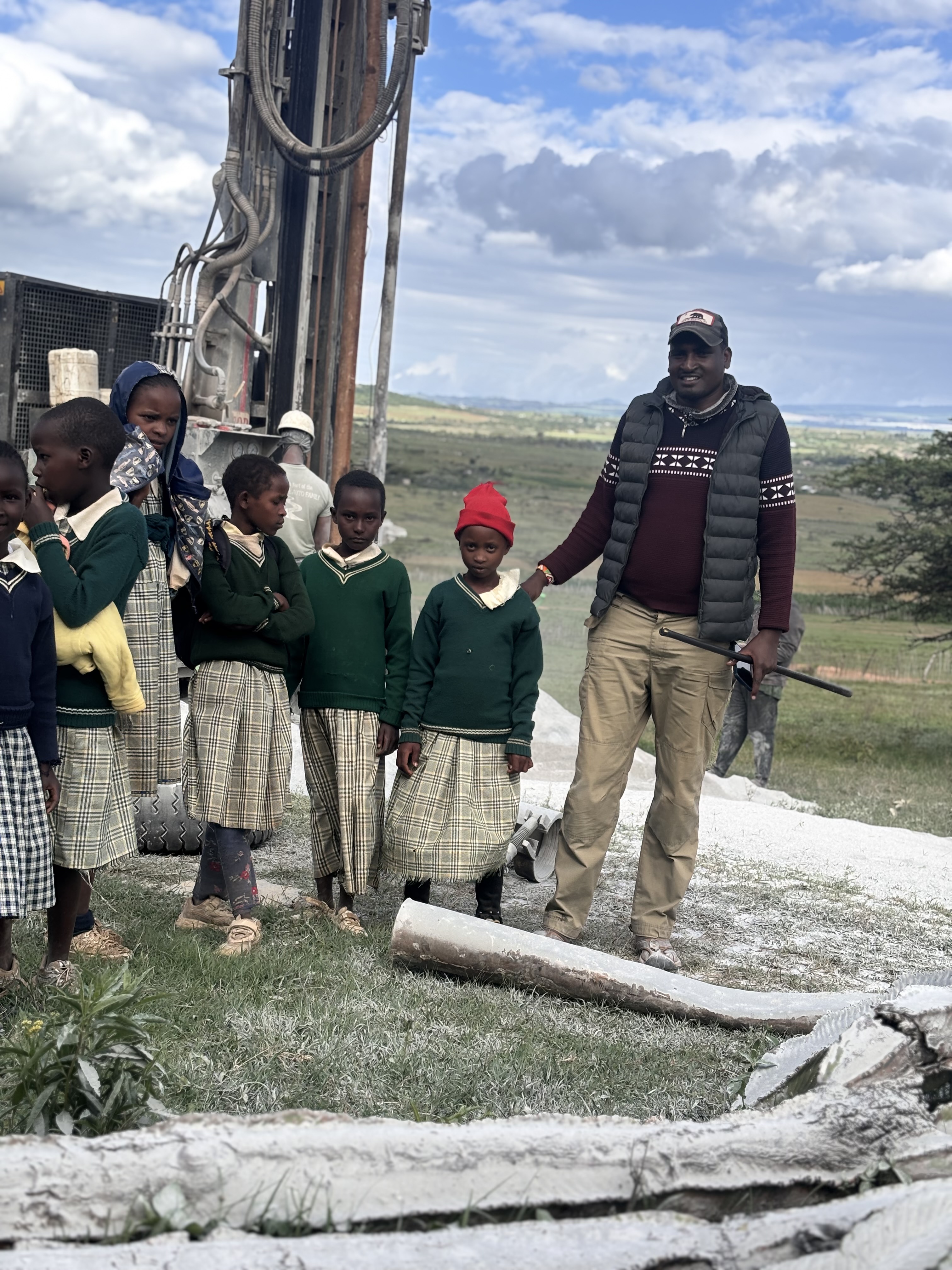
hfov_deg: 28.0
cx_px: 476
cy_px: 635
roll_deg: -5.4
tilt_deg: -7.1
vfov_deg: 36.8
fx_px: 1907
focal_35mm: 52
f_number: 1.6
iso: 40
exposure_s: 1/1499
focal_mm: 5.96
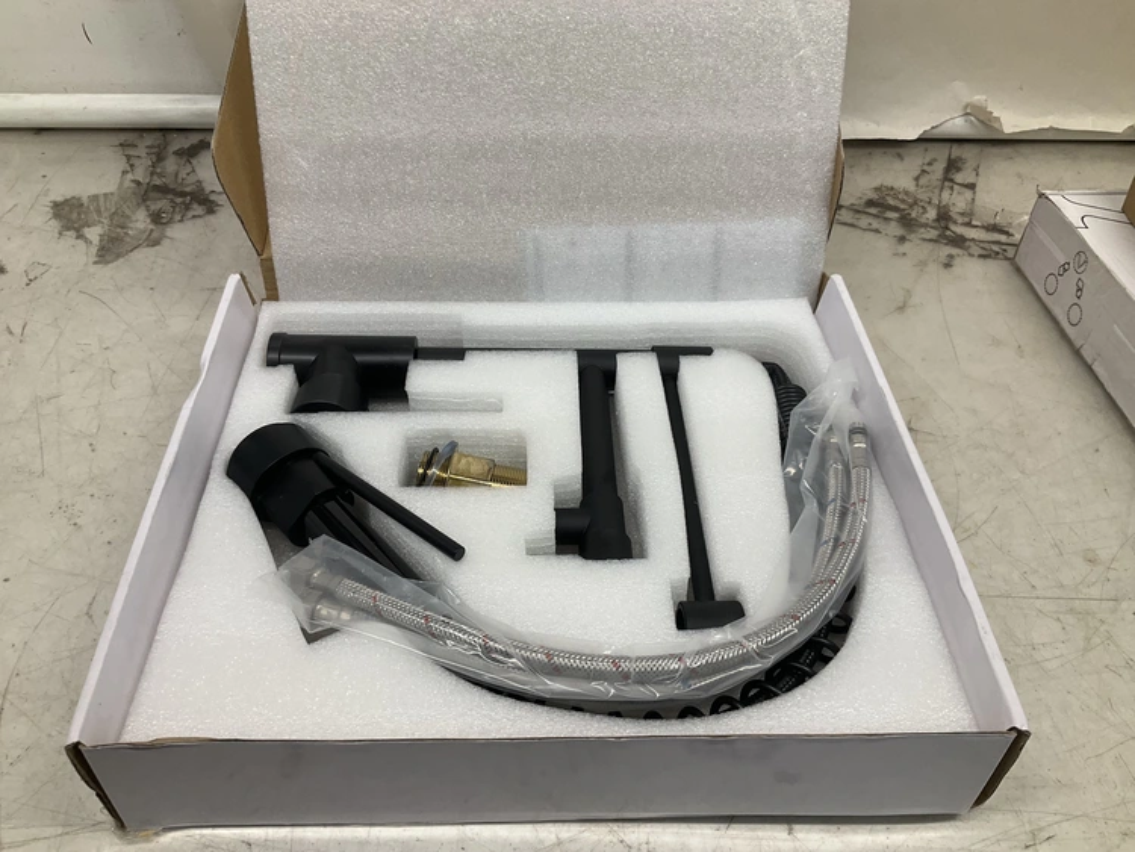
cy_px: 426
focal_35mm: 29
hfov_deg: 61.6
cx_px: 568
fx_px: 951
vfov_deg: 48.3
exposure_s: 1/120
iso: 25
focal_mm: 3
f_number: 1.8
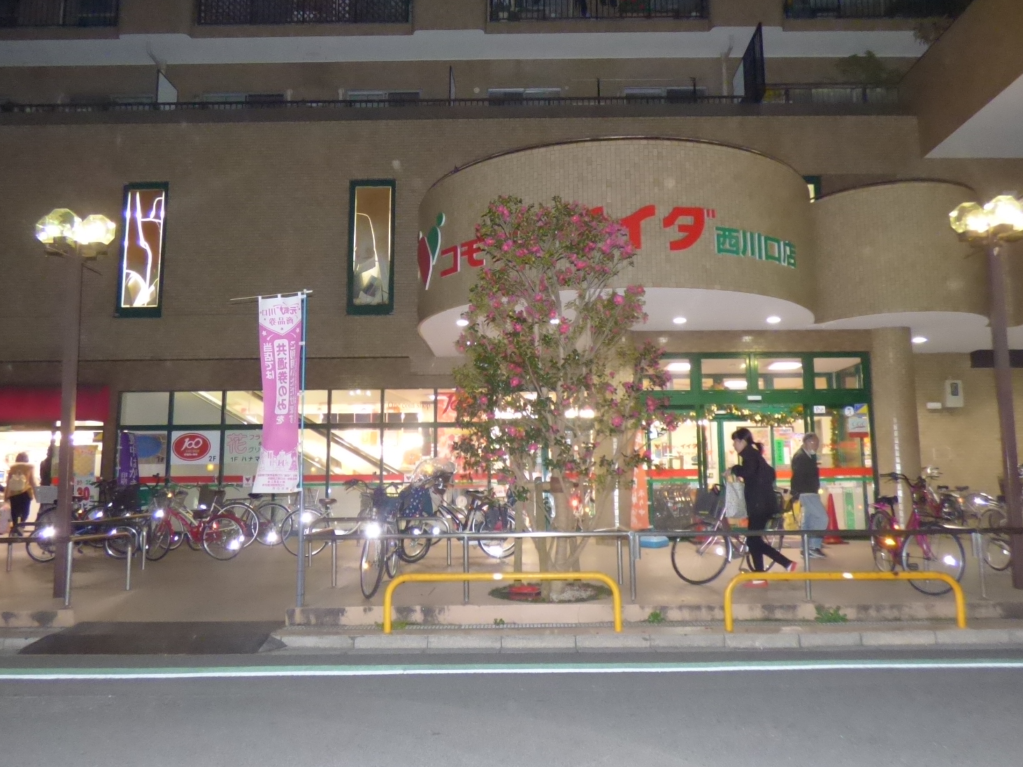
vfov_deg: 49.7
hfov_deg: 63.4
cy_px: 363
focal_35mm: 28
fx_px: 827
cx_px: 517
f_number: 2.8
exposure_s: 1/50
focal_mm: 3.58
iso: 800
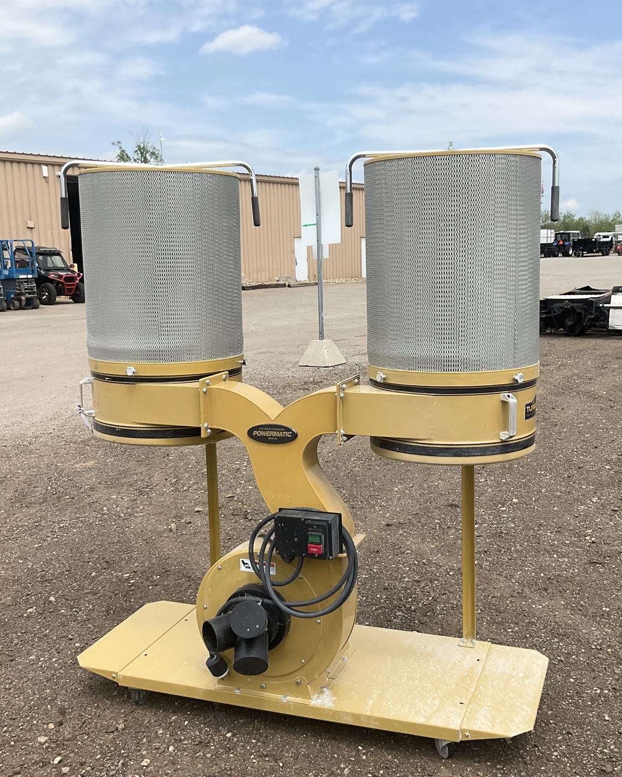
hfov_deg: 39.1
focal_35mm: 38
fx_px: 874
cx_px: 351
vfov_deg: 47.9
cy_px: 387
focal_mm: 3
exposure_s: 1/2058
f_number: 1.8
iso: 25
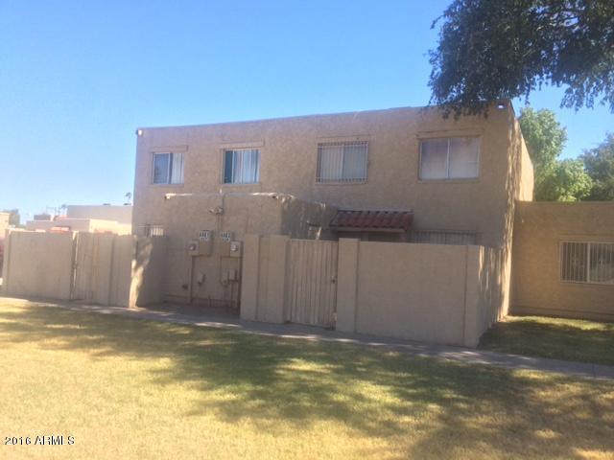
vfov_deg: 48.2
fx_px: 514
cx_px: 307
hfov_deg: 61.7
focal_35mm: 29
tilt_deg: +1.8
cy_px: 230
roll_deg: -3.8
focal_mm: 4.15
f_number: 2.2
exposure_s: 1/1244
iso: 32
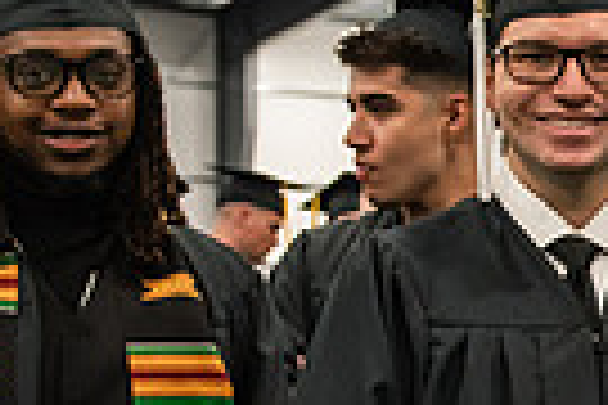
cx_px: 892
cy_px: 313
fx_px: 2027
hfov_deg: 15.8
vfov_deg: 11.4
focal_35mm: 120
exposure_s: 1/200
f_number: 3.5
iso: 2500
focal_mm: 28
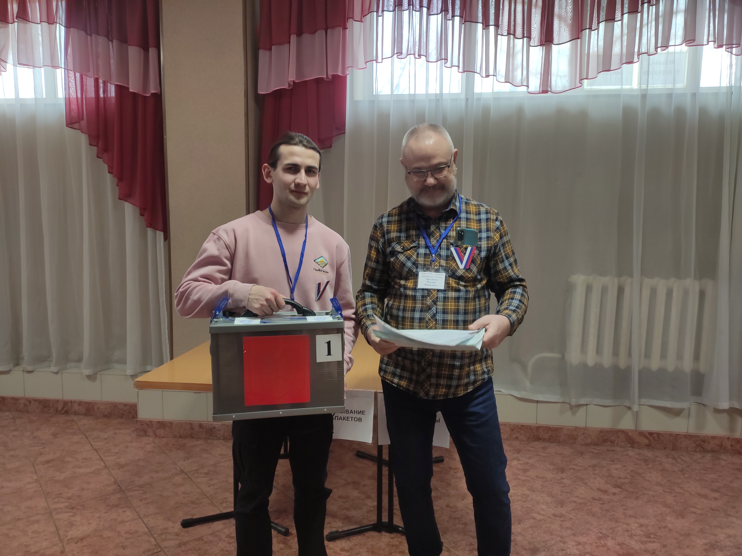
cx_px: 371
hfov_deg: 69.4
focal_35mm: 25
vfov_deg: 54.9
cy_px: 278
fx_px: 536
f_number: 1.79
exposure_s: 1/50
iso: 167
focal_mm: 4.74
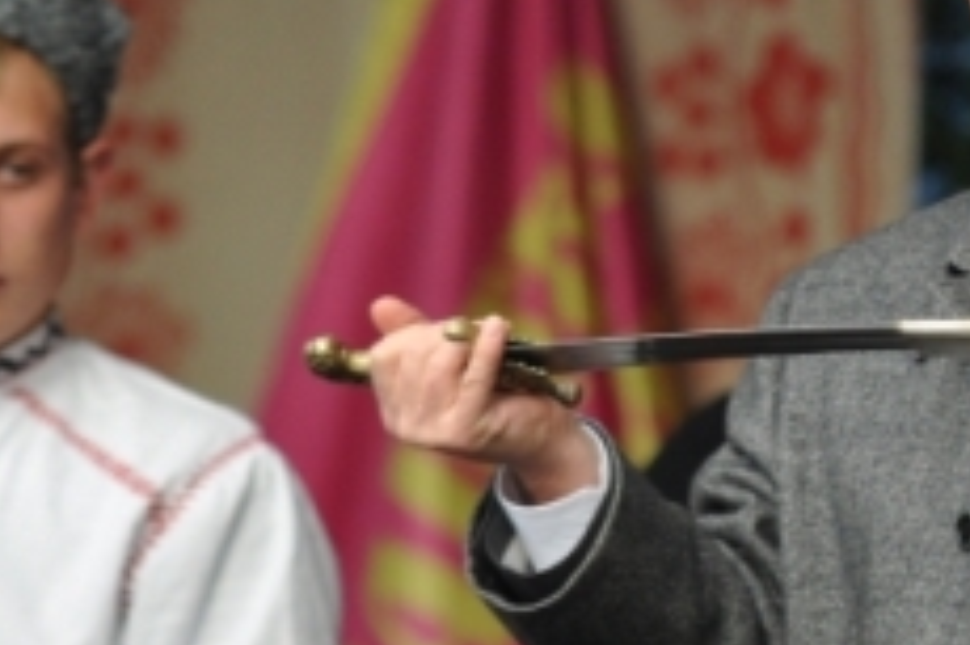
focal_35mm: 834
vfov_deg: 1.6
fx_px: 22455
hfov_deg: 2.5
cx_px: 1210
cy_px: 133
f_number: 4
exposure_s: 1/1000
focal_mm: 200
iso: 500
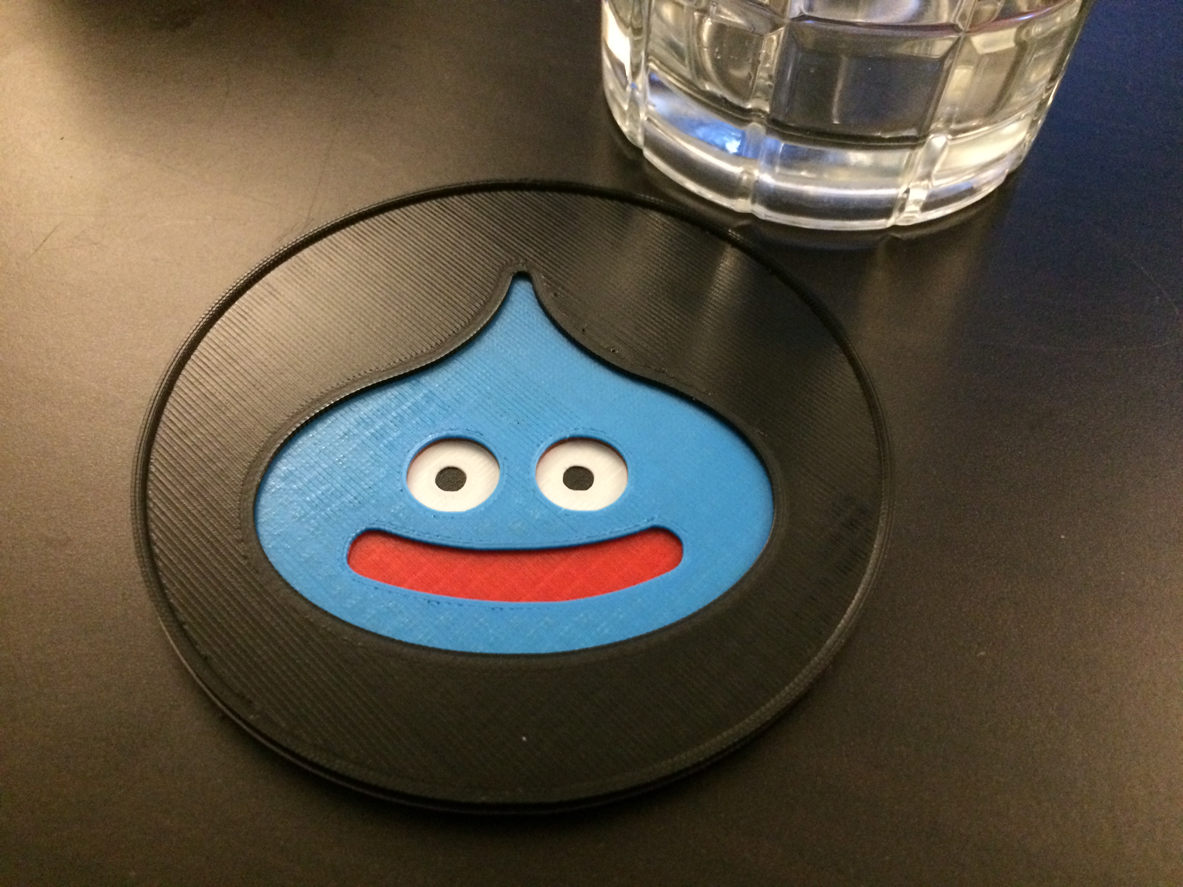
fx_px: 991
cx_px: 592
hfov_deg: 61.7
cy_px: 444
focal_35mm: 29
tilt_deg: -55.7
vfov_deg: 48.2
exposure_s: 1/15
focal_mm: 4.15
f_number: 2.2
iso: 500
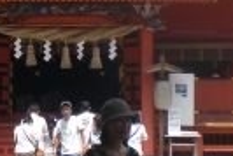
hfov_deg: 10.8
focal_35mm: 190
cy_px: 21
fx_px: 1231
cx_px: 63
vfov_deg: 7.2
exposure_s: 1/320
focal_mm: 6.3
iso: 50
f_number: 4.4
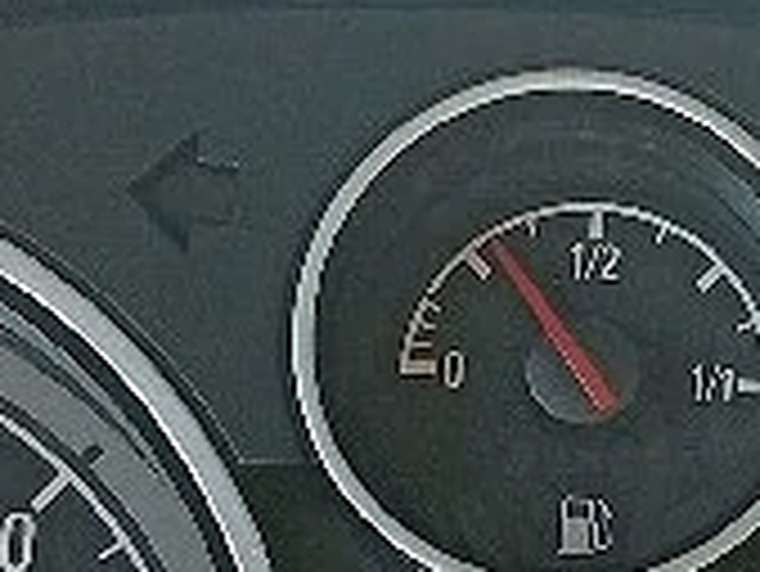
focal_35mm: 160
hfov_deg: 12.1
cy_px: 574
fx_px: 3515
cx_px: 881
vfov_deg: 9.2
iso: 118
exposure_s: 1/50.3
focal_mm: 3.98
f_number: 1.8
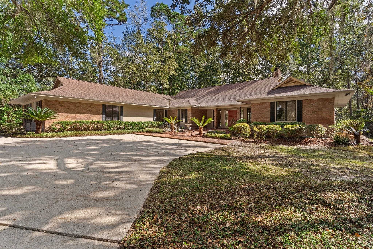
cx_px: 186
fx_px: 186
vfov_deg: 67.4
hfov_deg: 90.0
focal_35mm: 18
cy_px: 124
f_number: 9
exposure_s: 1/6
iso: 100
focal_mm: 18
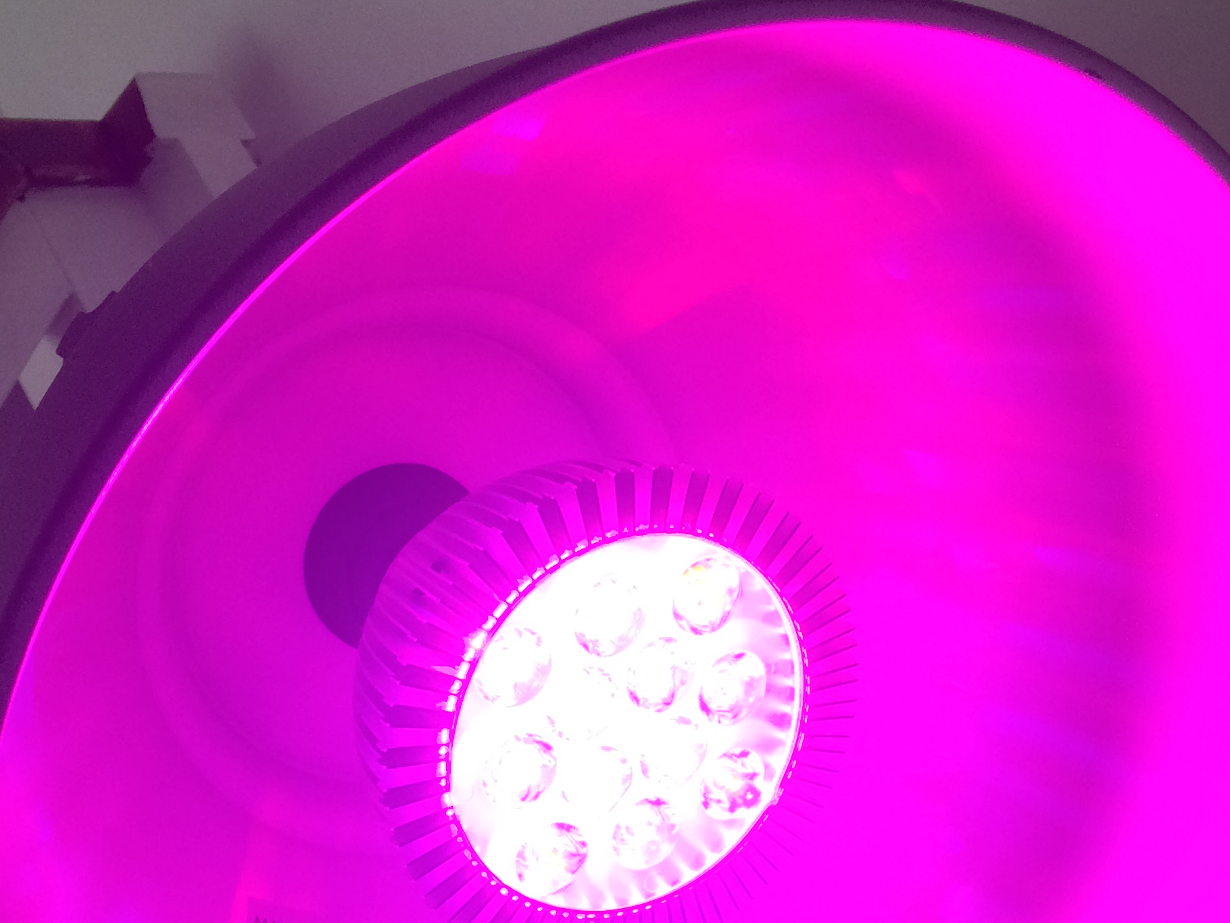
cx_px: 758
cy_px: 809
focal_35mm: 52
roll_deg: +28.0
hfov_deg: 36.6
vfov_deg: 27.2
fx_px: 1848
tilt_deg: +2.0
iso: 64
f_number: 2.2
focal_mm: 4.15
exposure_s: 1/100
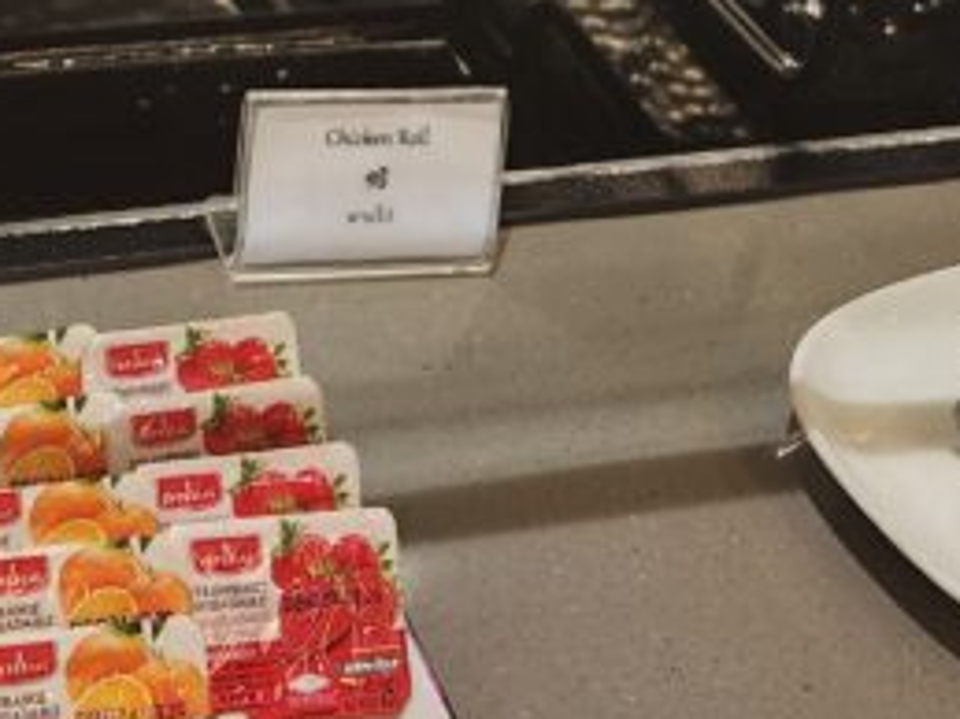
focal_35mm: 91
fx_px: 2523
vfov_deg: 15.3
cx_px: 37
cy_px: -252
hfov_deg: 20.9
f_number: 1.8
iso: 320
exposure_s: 1/100
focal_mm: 5.4
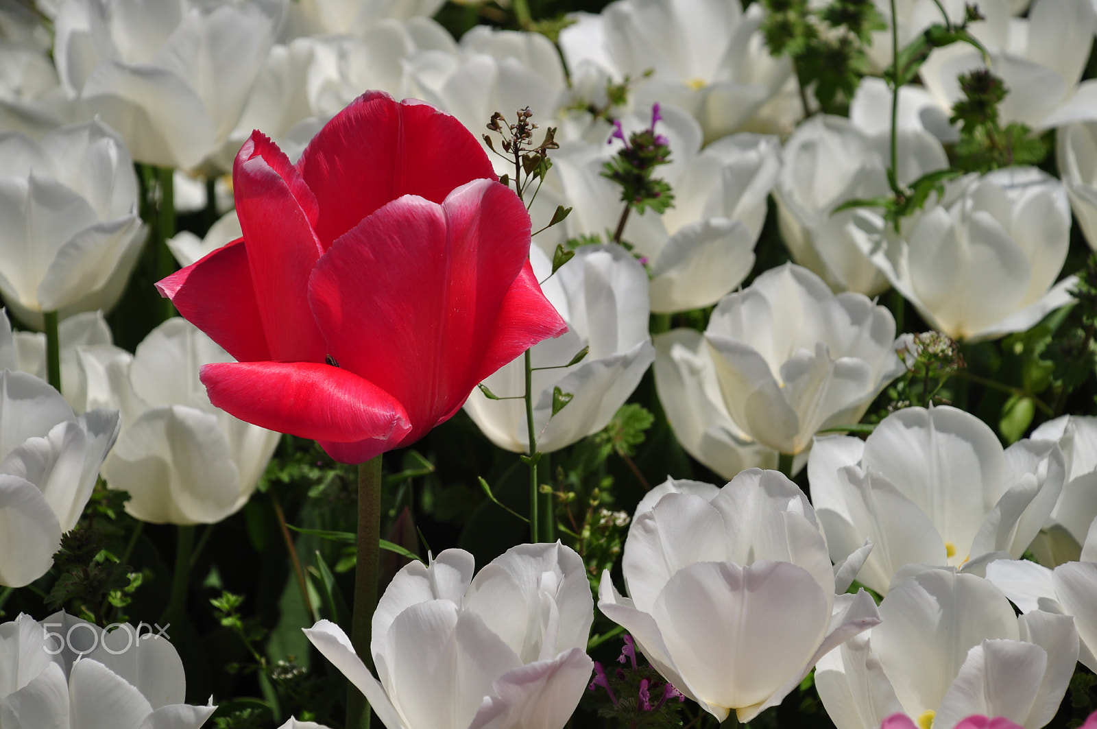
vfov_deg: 6.8
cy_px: 364
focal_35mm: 202
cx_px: 548
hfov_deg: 10.2
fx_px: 6164
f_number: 6.3
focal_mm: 135
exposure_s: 1/800
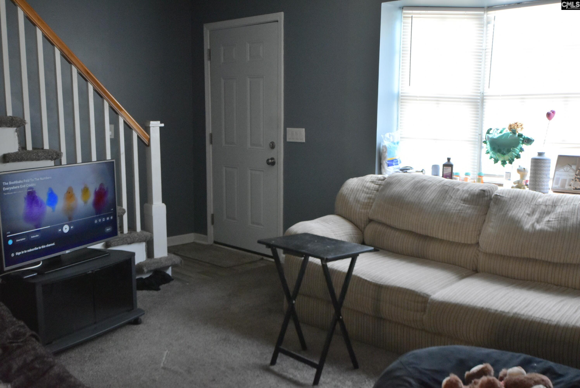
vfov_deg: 36.9
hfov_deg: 53.1
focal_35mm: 36
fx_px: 580
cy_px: 194
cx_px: 290
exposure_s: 1/60
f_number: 4.5
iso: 1600
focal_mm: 24
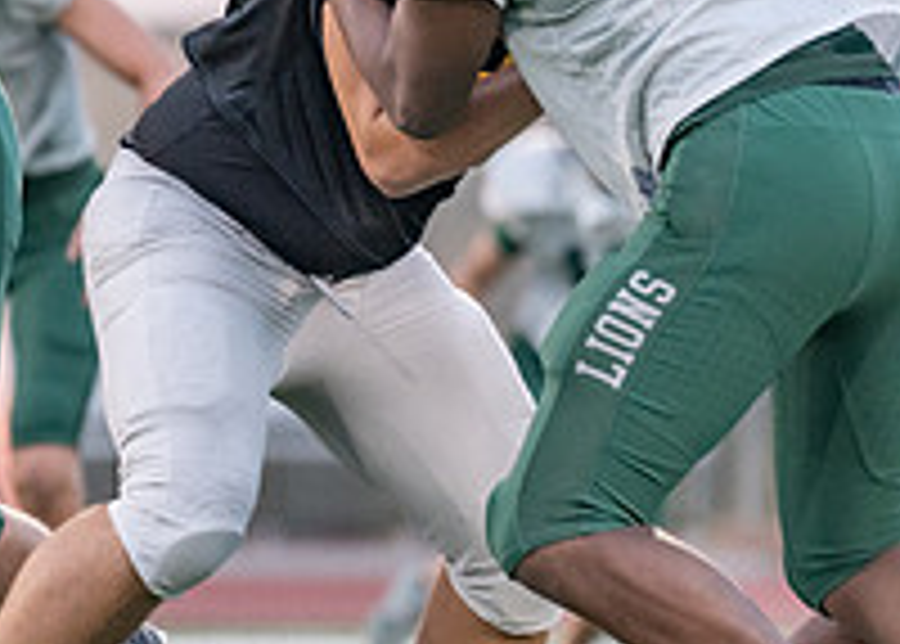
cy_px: 381
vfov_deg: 2.4
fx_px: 15239
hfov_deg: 3.4
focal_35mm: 596
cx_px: -56
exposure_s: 1/1000
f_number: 2.8
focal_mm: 191
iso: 2000
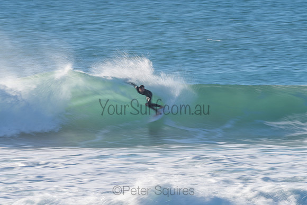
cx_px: 154
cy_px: 102
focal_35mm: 612
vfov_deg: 2.2
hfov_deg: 3.4
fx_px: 5223
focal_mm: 500
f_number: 29
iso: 64
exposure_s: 1/30
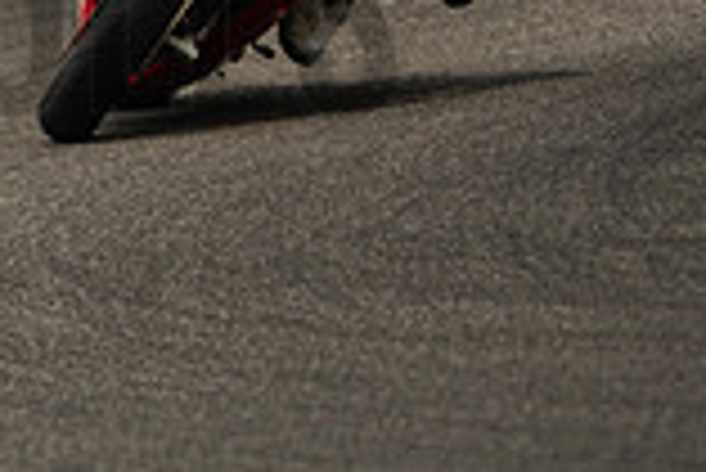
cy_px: -2
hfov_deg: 1.3
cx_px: -553
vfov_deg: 0.9
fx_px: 30385
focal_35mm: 1548
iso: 320
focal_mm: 280
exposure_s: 1/2000
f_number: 2.8
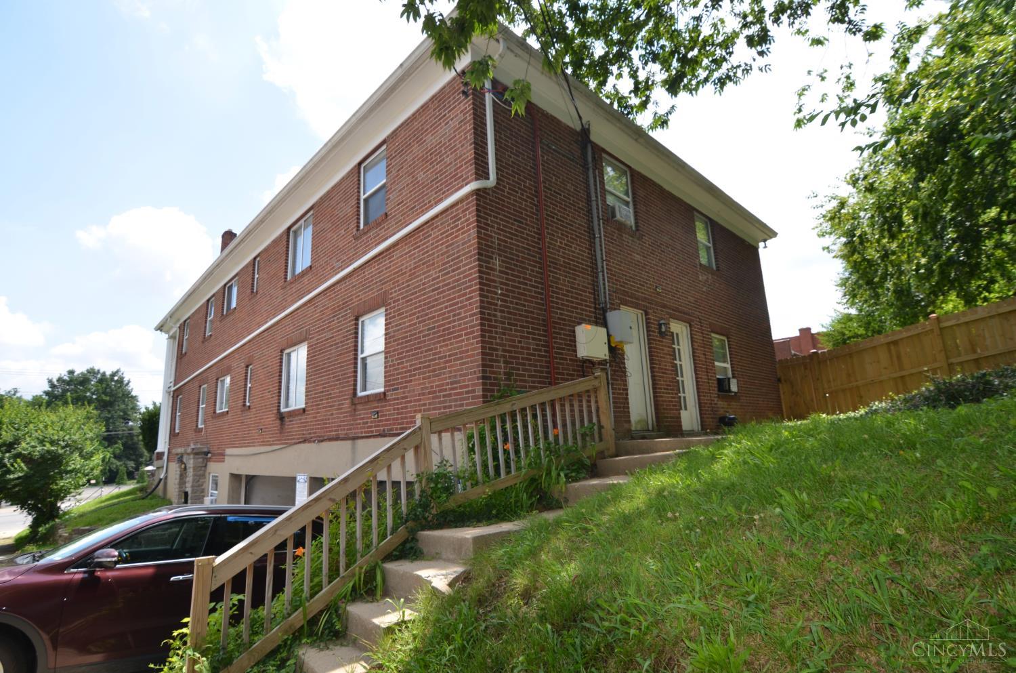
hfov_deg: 95.1
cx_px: 508
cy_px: 336
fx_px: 465
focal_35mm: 16
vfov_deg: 71.8
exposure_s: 1/250
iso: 100
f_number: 6.3
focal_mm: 11
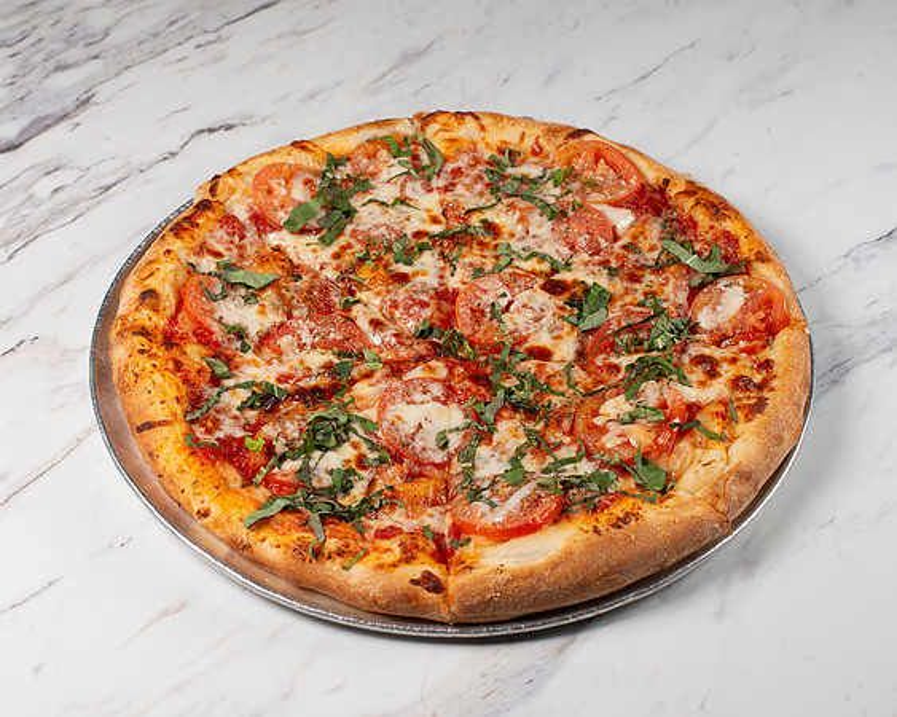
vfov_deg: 23.0
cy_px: 360
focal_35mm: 67
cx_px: 420
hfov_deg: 28.5
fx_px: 1765
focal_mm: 50
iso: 200
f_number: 7.1
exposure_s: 1/125
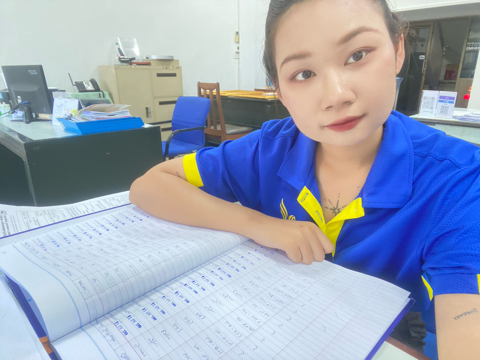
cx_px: 240
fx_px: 319
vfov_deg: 58.9
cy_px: 180
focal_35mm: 23
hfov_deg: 73.9
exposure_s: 1/50
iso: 250
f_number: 2.2
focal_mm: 2.71
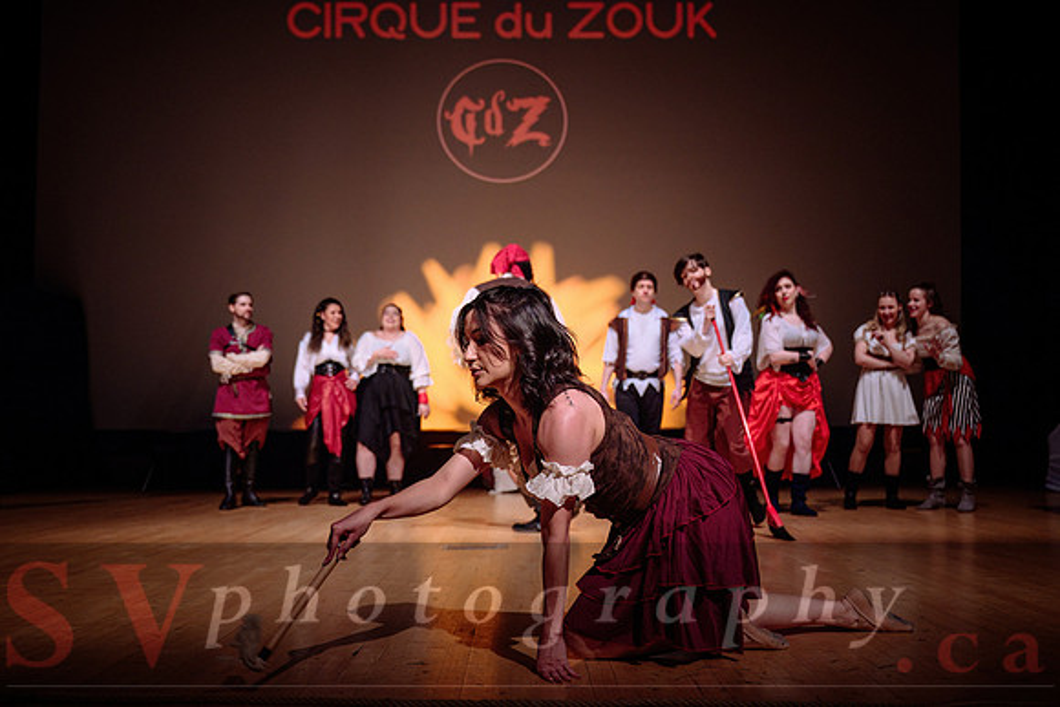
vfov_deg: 34.5
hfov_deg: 50.0
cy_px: 406
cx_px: 531
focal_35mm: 39
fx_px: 1136
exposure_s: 1/250
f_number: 2.8
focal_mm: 33
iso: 1600
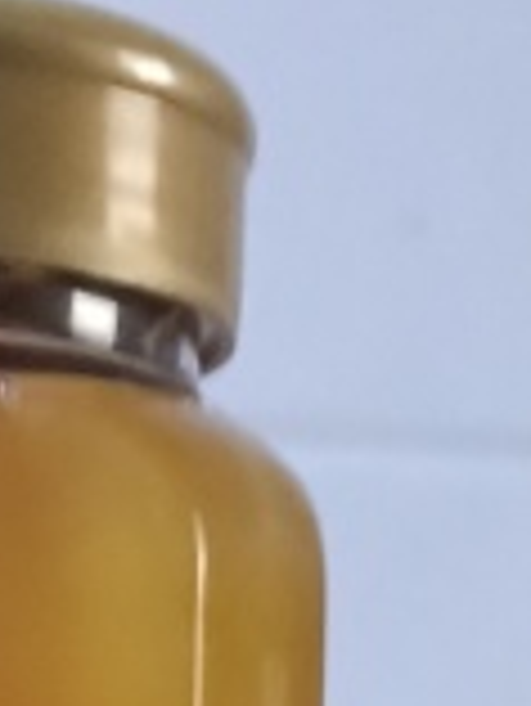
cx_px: 176
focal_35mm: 183
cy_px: 2017
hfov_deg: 8.1
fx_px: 3738
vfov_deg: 9.0
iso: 1431
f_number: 1.8
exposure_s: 1/20
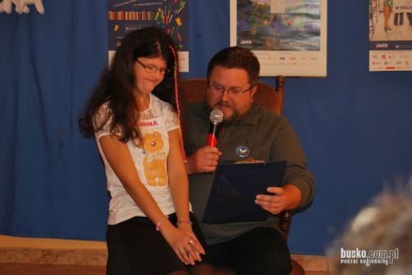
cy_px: 138
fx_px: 945
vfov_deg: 16.6
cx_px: 206
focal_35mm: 82
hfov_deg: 24.6
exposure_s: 1/60
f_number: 5.6
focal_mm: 55
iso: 220
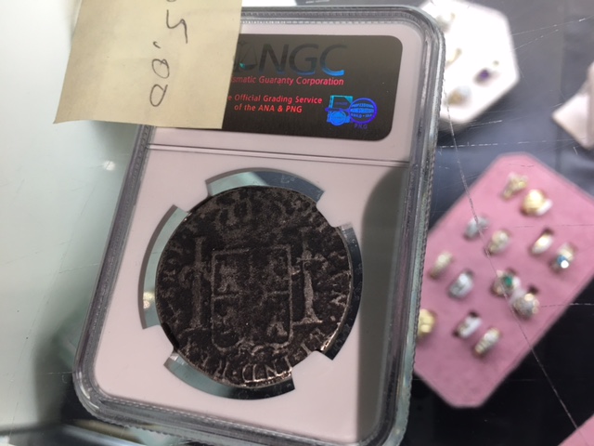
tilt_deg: -69.4
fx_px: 498
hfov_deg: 61.7
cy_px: 223
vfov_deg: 48.2
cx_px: 297
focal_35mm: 29
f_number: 2.2
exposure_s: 1/30
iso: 32
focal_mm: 4.15
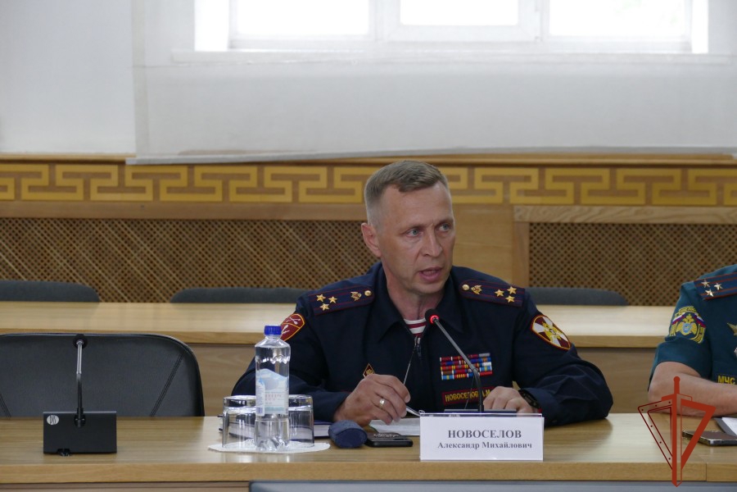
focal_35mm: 160
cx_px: 368
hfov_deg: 12.8
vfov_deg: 8.6
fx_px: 3275
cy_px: 246
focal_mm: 58.01
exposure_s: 1/100
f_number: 3.9
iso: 1000
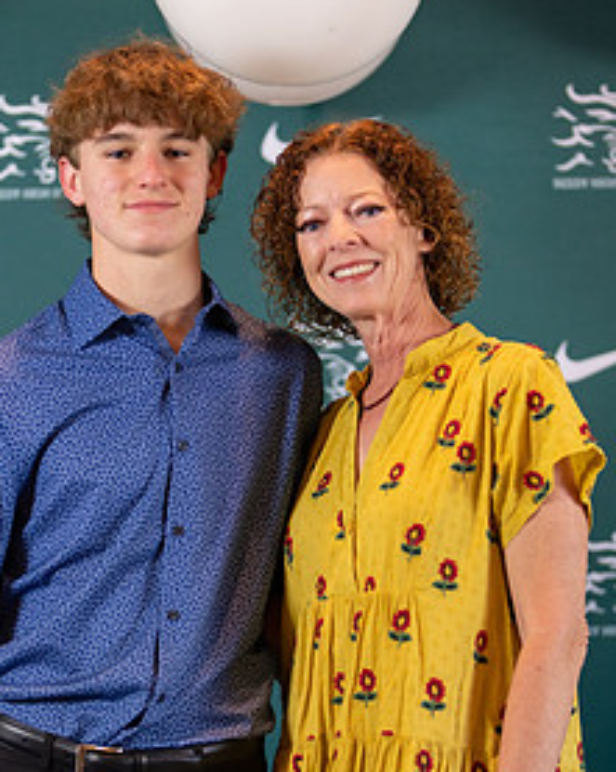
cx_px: 312
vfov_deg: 17.8
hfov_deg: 14.2
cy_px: 449
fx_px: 2465
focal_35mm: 108
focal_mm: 50
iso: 500
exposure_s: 1/400
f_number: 1.2
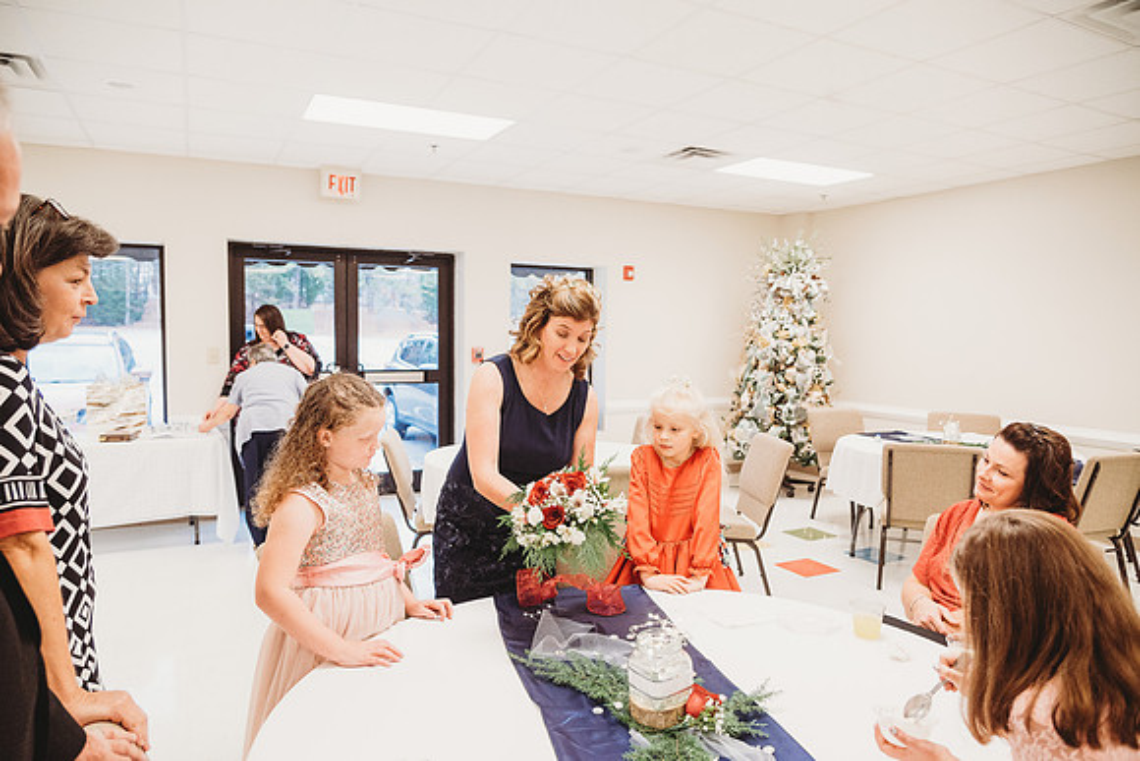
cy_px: 380
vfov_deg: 53.2
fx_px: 760
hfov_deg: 73.7
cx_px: 570
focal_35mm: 24
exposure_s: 1/200
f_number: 4
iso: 2500
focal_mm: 24
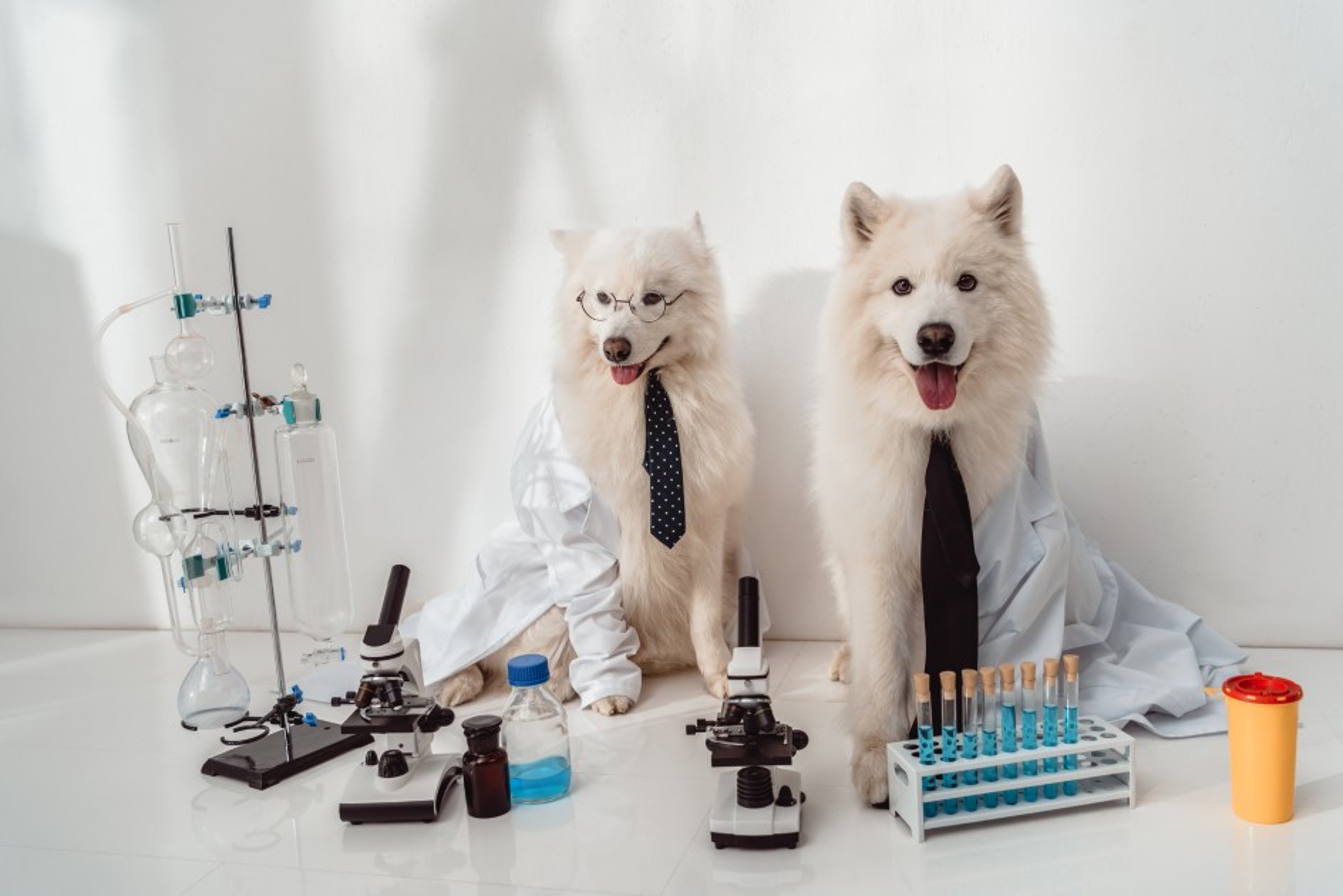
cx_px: 672
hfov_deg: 55.8
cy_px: 448
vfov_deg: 38.9
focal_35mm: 34
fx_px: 1269
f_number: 4
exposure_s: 1/200
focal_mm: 34
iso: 200
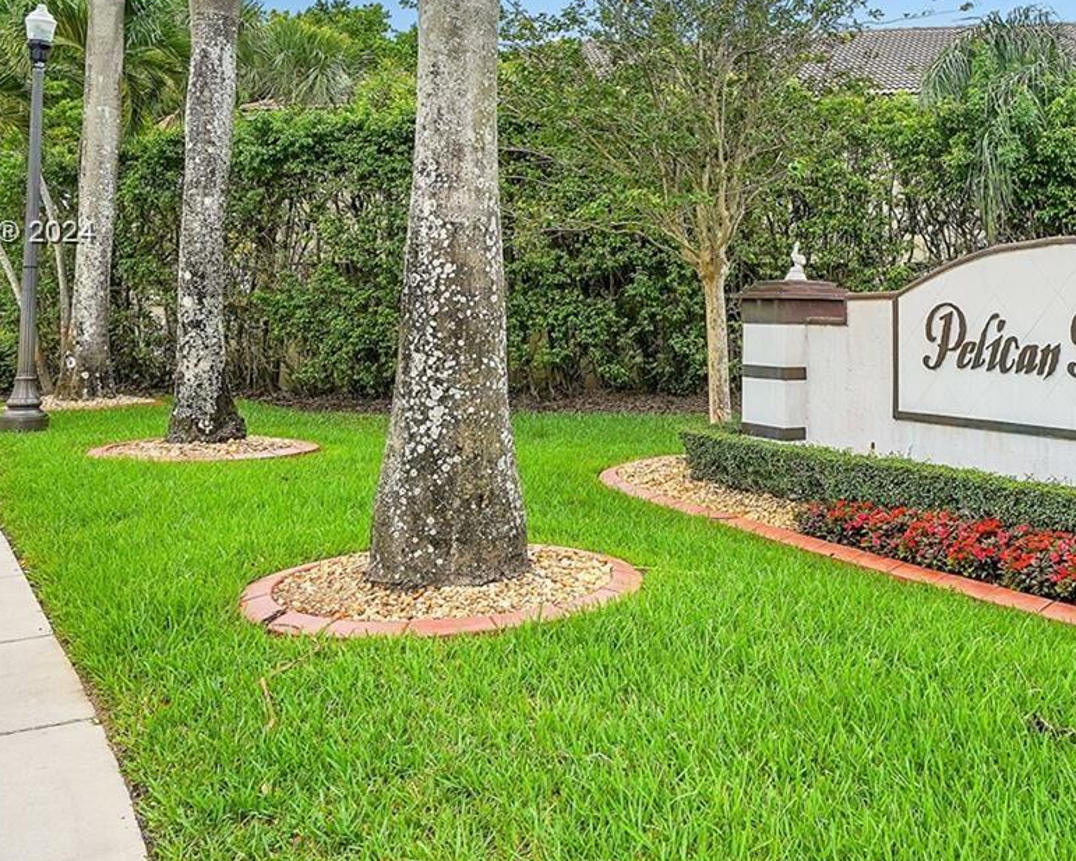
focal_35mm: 37
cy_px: 234
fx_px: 1178
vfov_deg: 39.3
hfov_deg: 47.8
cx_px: 765
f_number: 8
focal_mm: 19
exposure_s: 1/500
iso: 400
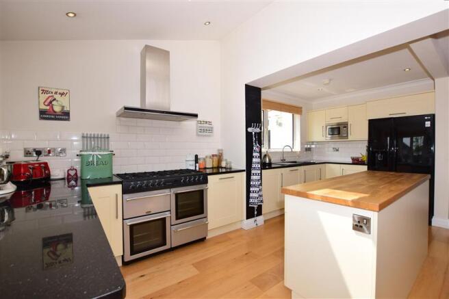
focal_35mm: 15
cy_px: 150
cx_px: 224
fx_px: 187
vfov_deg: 77.3
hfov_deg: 100.4
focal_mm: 10
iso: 200
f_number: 7.1
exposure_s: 1/200
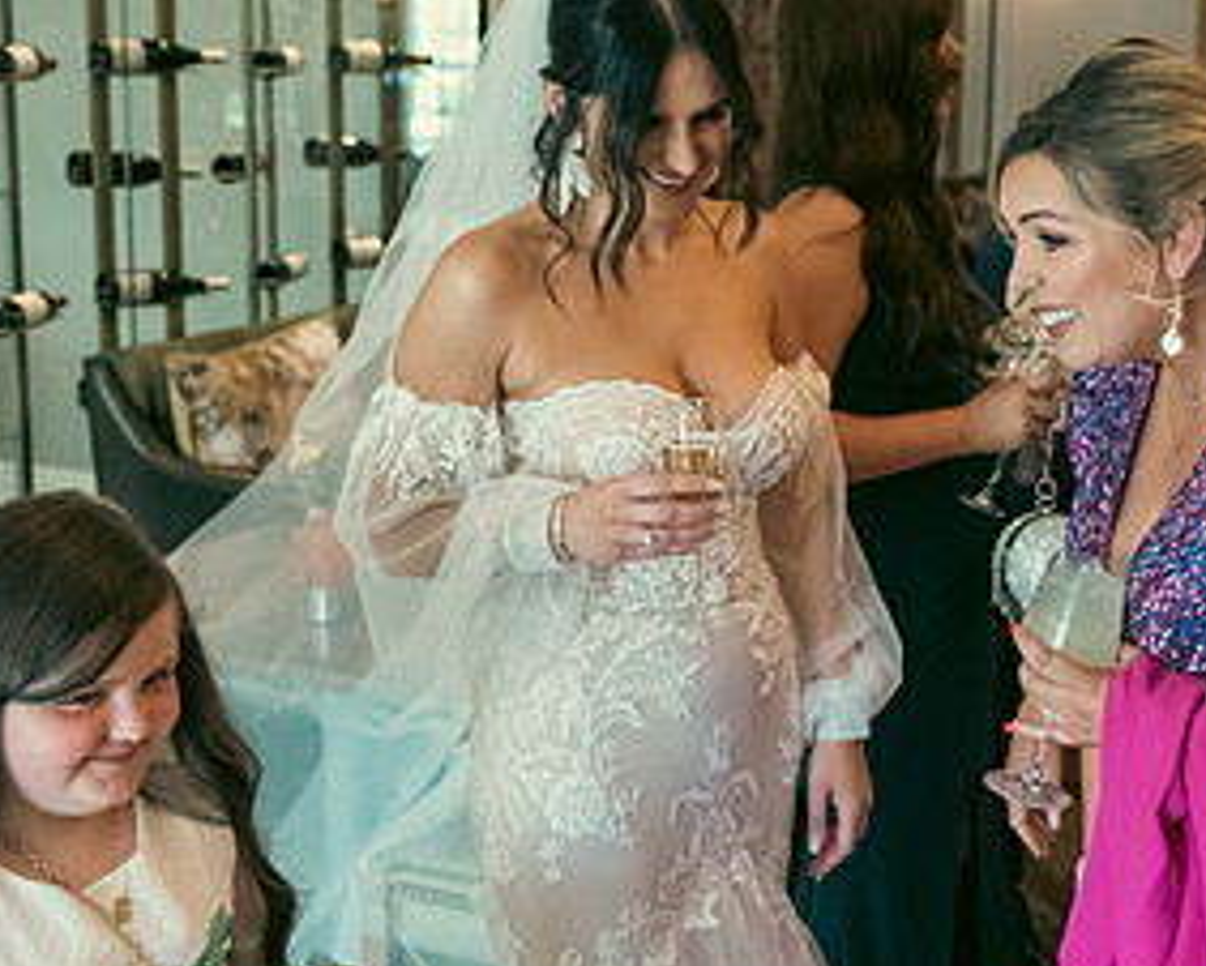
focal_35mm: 56
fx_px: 2000
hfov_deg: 32.8
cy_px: 378
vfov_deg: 27.1
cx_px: 928
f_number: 3.5
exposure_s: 1/160
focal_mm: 29
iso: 2000
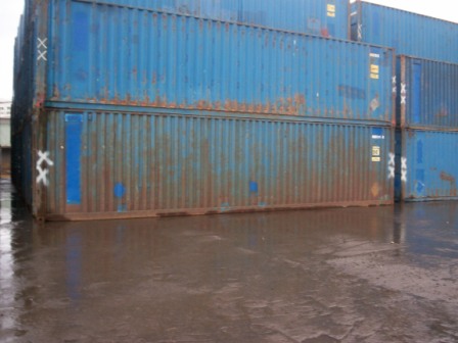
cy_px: 172
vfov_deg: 39.7
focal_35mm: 36
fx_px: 476
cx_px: 229
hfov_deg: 51.4
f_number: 4.5
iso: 140
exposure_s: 1/64
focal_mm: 5.9
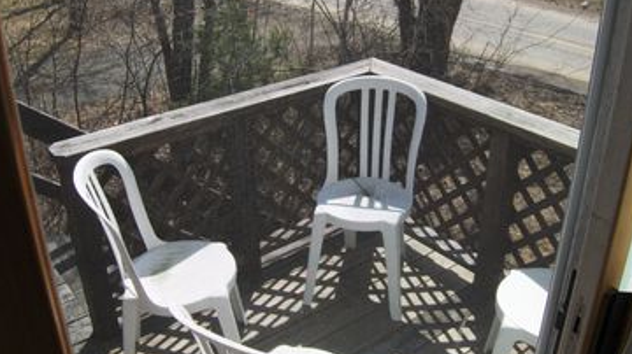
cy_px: 138
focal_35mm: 39
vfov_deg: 30.3
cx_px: 318
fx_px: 653
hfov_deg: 51.6
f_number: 4.3
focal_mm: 7.5
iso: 100
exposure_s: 1/629
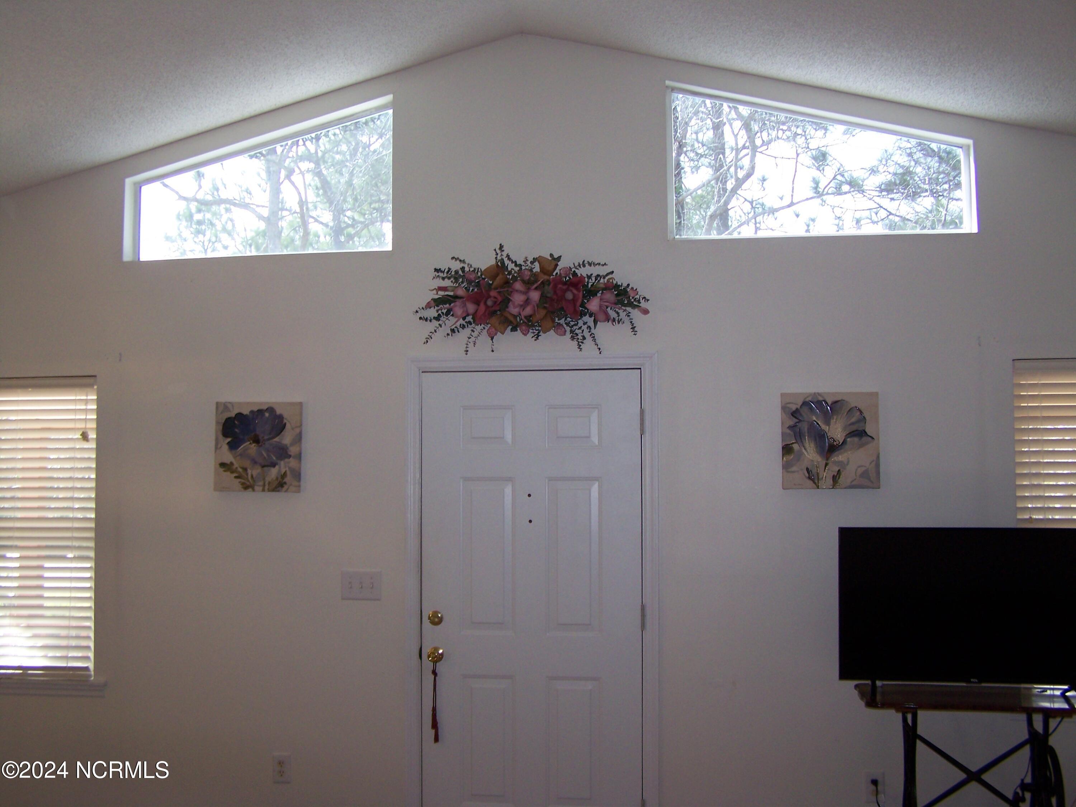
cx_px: 538
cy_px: 404
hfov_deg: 49.0
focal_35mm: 38
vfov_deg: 37.7
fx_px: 1181
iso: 80
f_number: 2.8
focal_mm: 6.3
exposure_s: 1/60
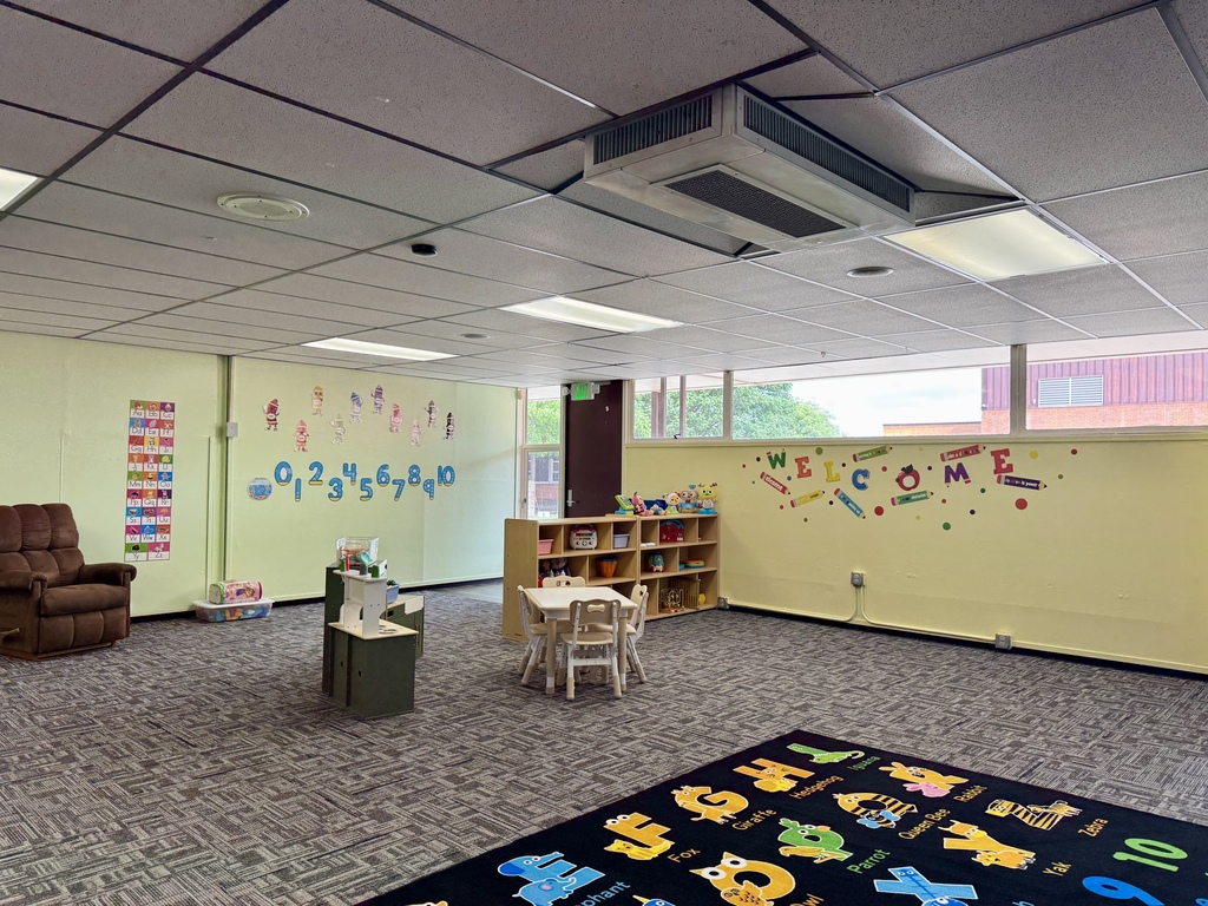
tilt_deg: +0.4
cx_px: 604
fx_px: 838
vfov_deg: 56.8
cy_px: 453
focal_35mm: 24
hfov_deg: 71.6
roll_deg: -0.5
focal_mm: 6.76
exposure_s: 1/120
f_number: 1.78
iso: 100
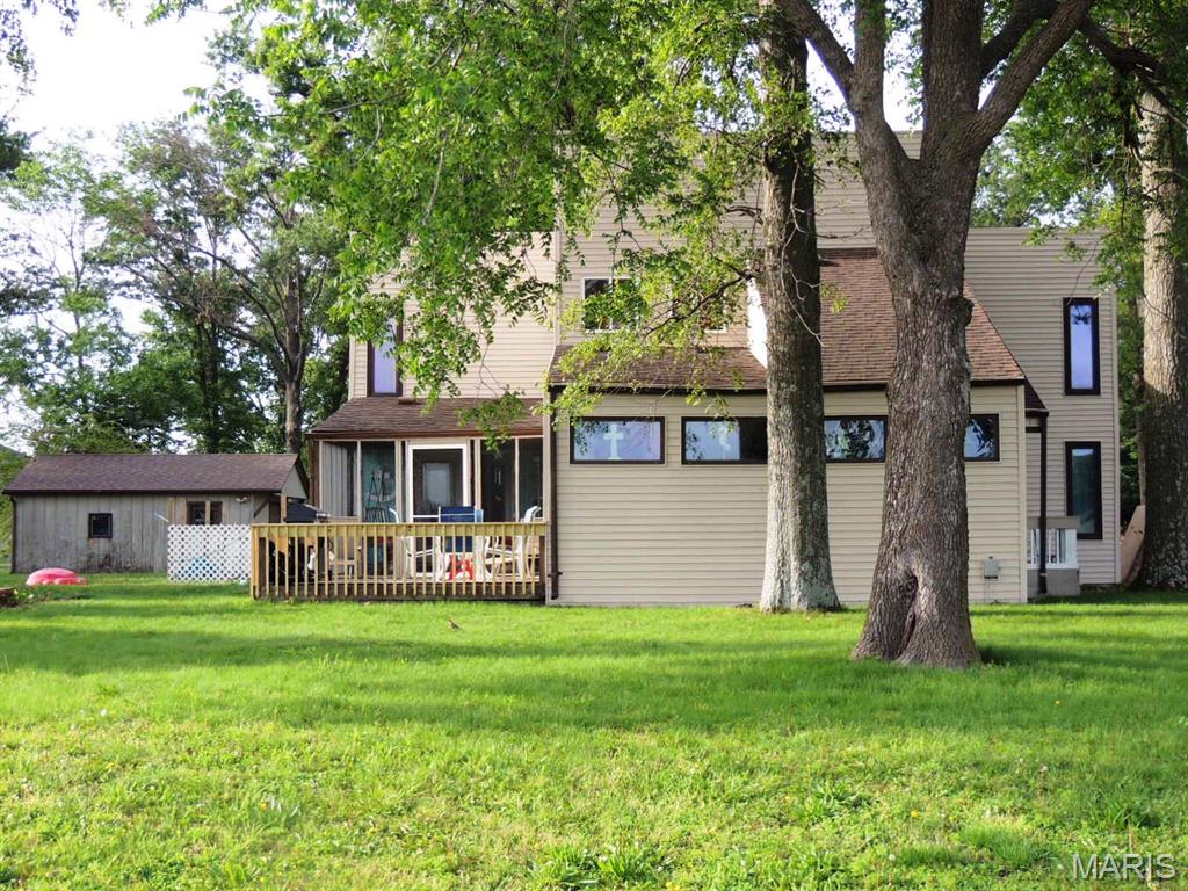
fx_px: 1888
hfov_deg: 34.9
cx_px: 594
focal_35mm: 55
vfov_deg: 26.6
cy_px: 446
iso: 100
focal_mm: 9.8
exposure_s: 1/200
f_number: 3.7
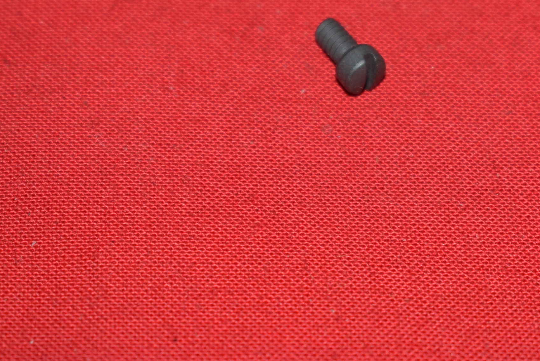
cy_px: 53
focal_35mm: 145
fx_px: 2175
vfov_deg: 9.5
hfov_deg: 14.1
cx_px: 353
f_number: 5.6
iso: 400
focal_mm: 55
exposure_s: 1/200
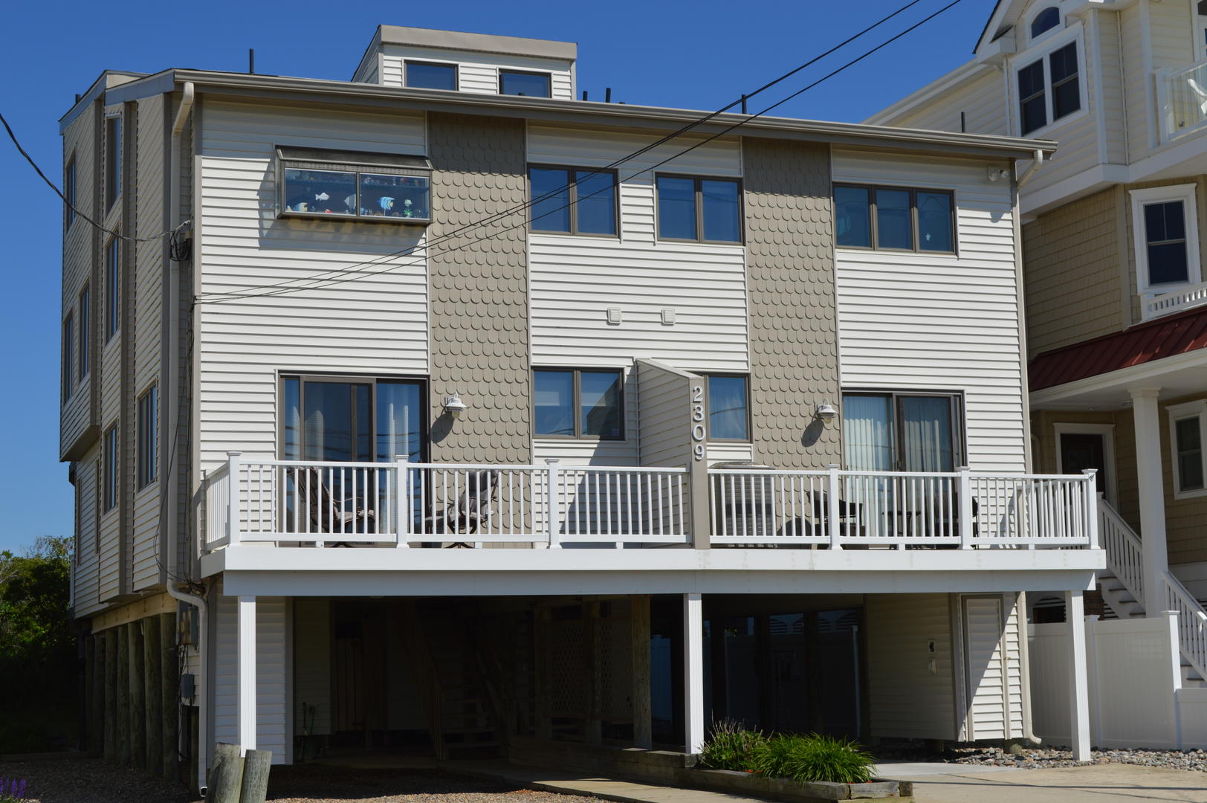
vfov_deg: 23.7
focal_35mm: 57
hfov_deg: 35.1
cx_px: 604
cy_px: 402
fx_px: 1909
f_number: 10
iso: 100
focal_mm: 38
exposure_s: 1/400
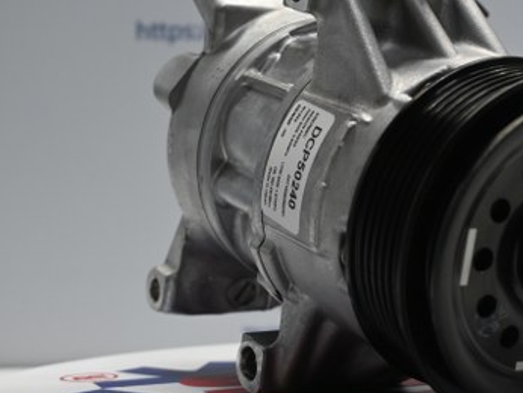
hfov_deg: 25.9
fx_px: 1134
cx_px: 307
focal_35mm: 75
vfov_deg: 19.6
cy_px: 132
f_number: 4.8
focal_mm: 30
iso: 400
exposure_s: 1/50
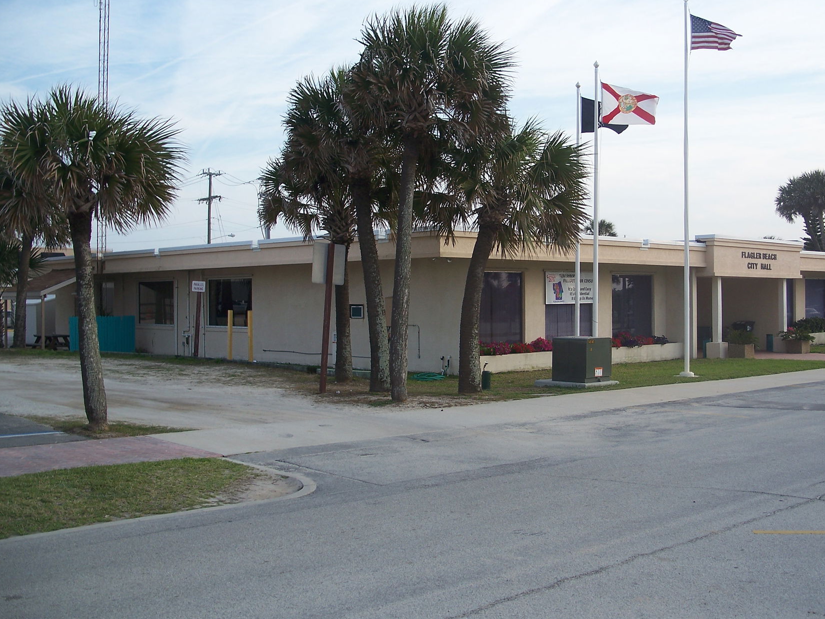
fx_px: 1025
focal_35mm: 43
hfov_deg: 43.7
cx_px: 472
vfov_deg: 33.6
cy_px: 296
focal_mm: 7.8
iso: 64
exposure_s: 1/320
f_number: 2.8
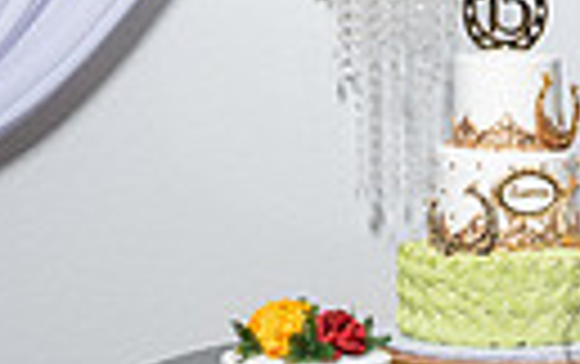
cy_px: 331
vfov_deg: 10.0
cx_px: 781
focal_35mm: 131
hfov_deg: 15.1
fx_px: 2073
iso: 200
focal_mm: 24
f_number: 9
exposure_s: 1/160
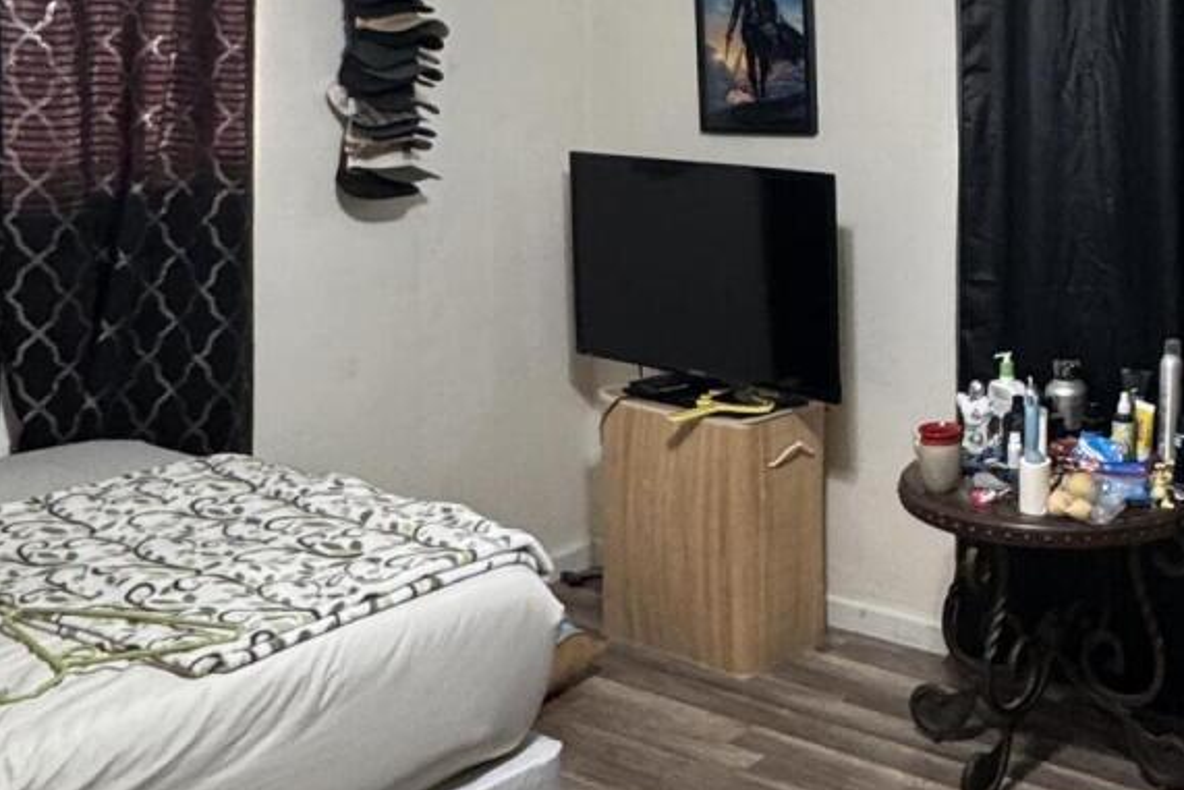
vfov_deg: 25.8
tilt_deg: -3.7
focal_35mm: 51
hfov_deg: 37.4
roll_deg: -0.3
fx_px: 1678
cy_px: 97
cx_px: 954
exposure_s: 1/60
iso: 320
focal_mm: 2.22
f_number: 2.2
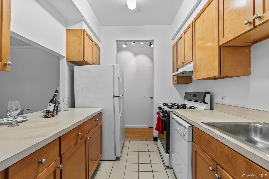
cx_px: 134
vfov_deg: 73.7
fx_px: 120
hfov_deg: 96.7
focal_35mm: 16
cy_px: 90
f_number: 5.6
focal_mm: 16
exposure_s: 1/13
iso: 1600
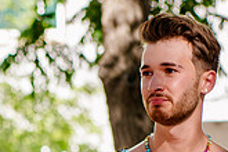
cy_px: 135
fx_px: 1558
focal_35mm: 246
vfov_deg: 5.6
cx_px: 22
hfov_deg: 8.3
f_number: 3.2
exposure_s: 1/500
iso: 200
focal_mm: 70
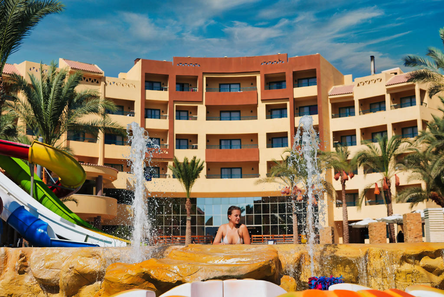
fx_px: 617
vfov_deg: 27.0
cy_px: 148
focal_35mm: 50
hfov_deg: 39.6
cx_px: 222
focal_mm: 50
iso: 100
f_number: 4.5
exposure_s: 1/1600
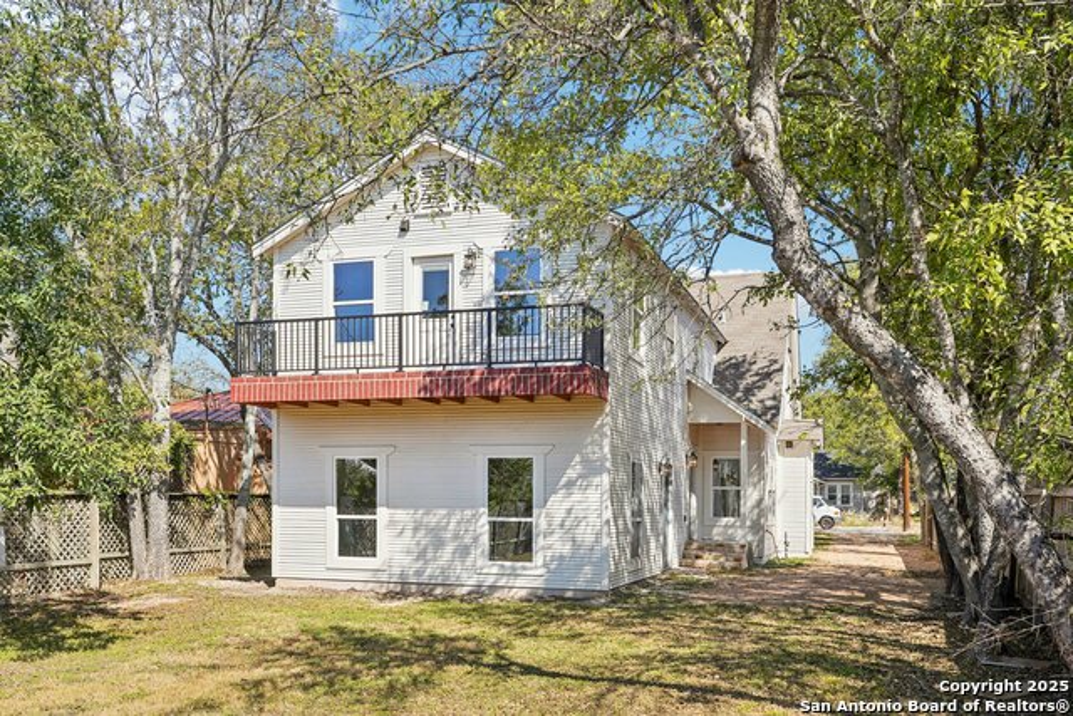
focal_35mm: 30
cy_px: 358
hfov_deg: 61.9
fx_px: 894
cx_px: 536
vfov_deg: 43.6
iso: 100
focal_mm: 30
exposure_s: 1/320
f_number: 8
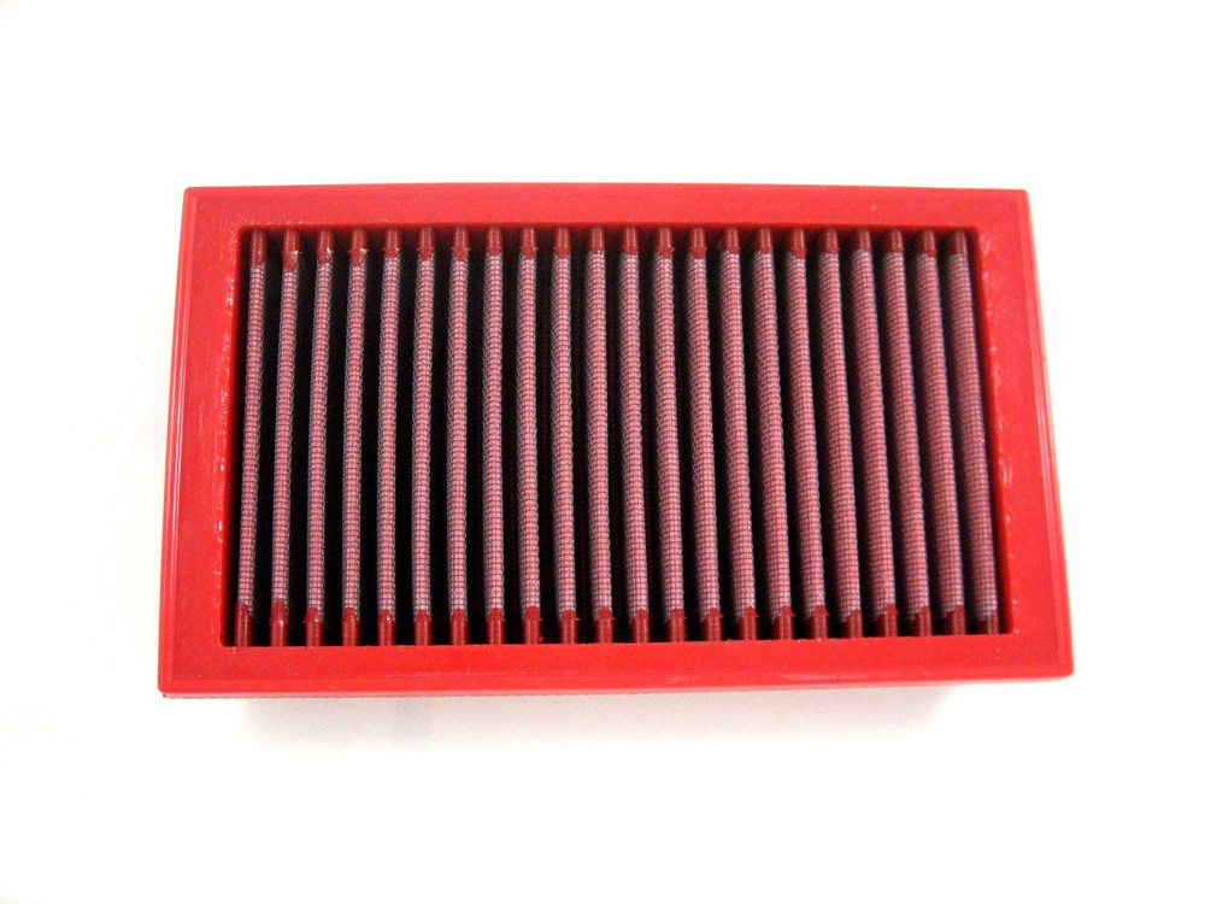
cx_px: 602
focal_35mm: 35
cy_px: 452
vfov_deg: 40.7
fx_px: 1218
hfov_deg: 52.6
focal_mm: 5.7
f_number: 2.8
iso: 389
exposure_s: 1/60.7
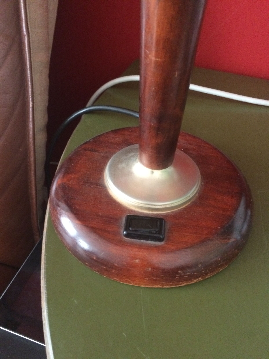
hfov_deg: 48.2
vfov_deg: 61.7
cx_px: 134
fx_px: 300
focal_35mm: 29
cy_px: 180
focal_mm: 4.15
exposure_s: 1/17
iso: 400
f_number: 2.2
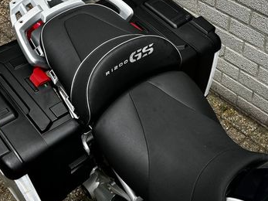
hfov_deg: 39.5
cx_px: 165
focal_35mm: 48
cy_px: 107
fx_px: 371
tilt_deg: -45.8
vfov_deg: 30.2
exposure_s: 1/122
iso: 40
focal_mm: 5.1
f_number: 1.6
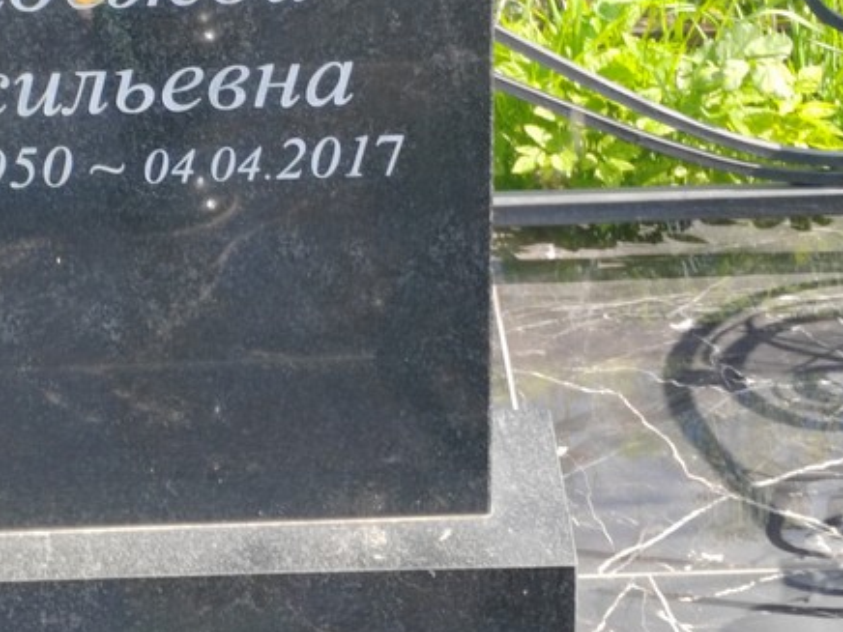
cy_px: 124
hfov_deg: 17.8
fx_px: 2679
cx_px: 199
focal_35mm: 110
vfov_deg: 13.4
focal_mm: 5.52
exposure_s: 1/290
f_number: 1.9
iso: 100
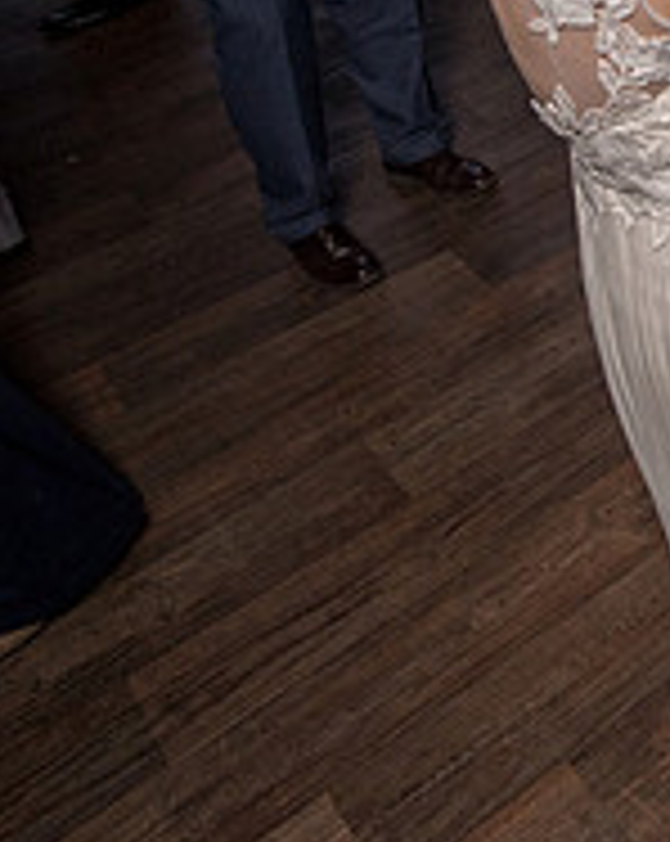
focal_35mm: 50
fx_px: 1242
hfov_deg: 21.8
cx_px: 1144
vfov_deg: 34.6
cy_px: 35
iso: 2000
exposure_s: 1/200
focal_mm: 16
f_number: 5.6
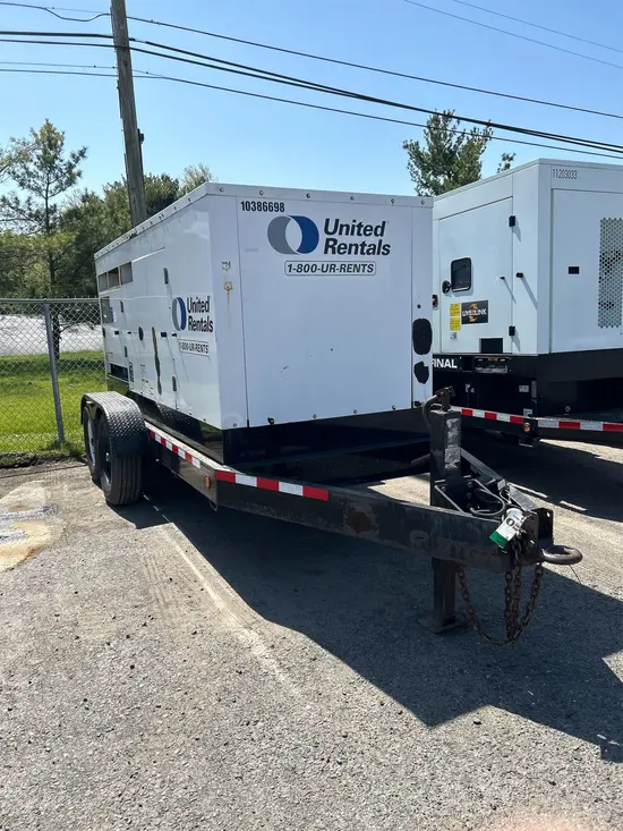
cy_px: 416
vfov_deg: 67.3
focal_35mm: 26
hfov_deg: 53.1
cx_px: 312
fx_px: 624
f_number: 1.5
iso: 50
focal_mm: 5.7
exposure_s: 1/3968
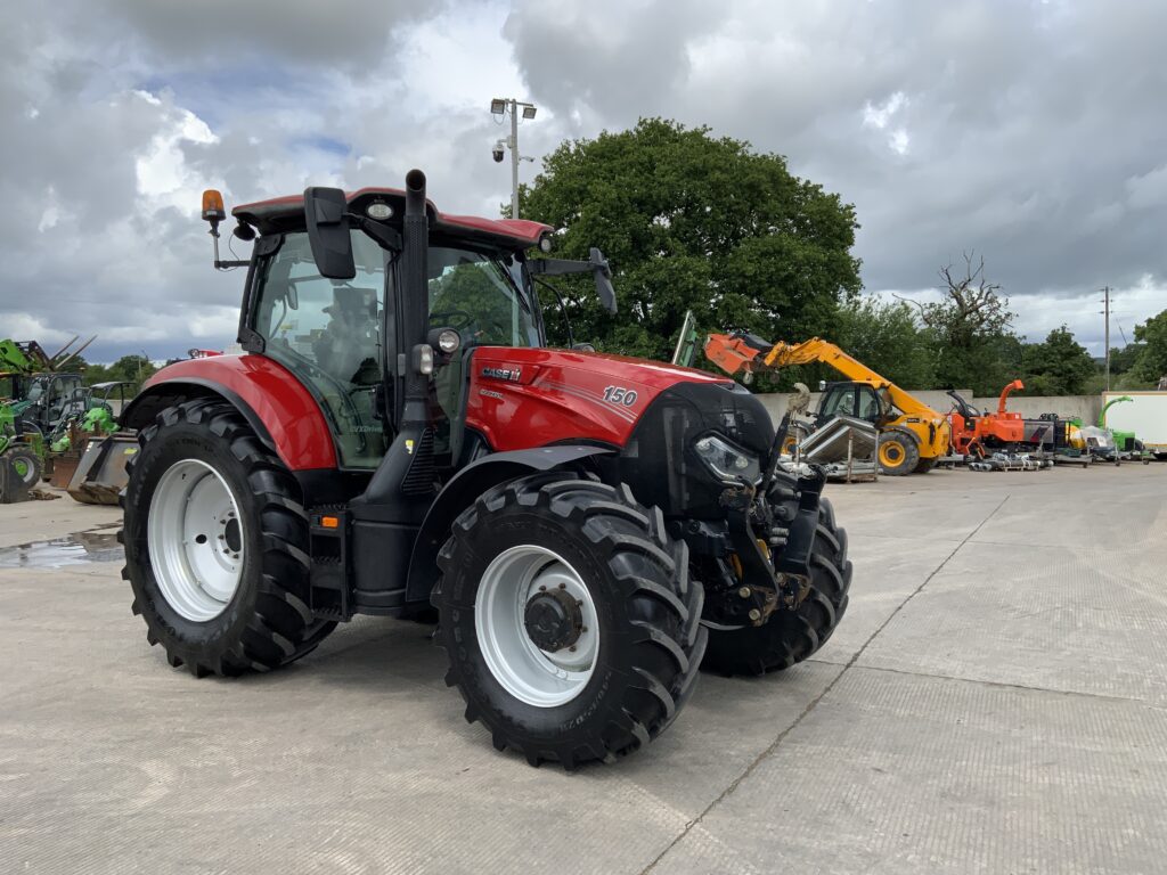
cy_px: 438
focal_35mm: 29
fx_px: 978
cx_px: 584
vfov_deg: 48.2
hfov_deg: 61.7
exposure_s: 1/1675
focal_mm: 3
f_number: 1.8
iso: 16
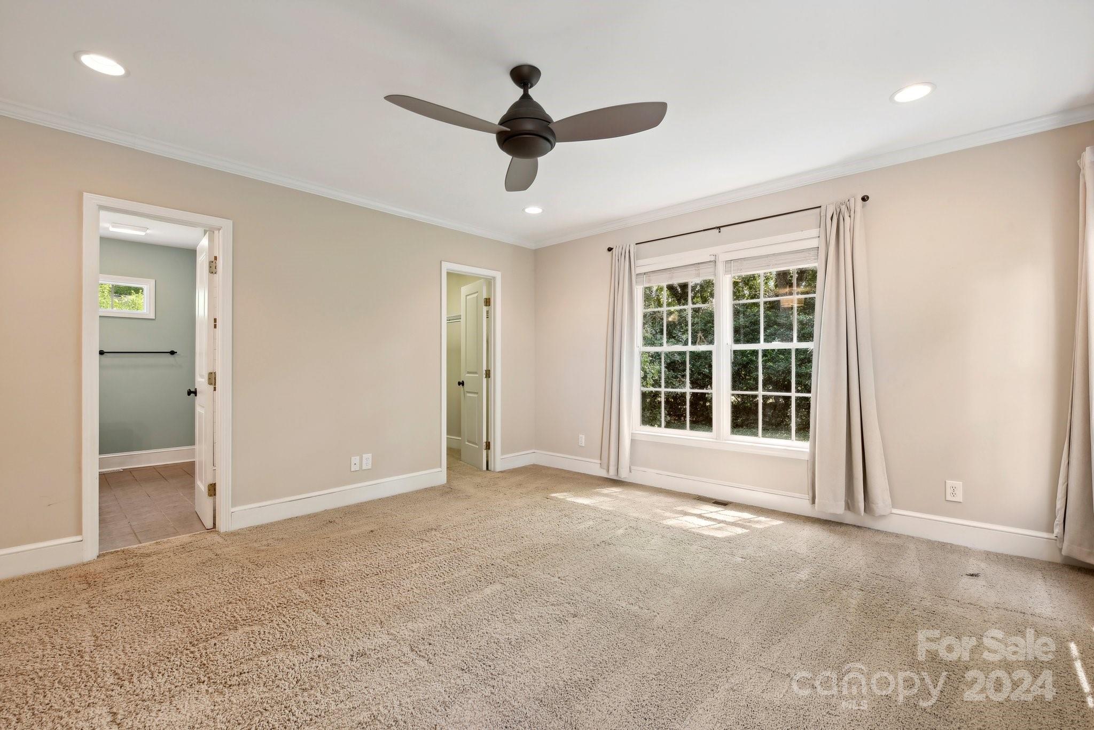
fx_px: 456
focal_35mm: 15
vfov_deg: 77.4
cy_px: 365
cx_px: 547
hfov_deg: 100.4
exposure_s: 1/10
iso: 200
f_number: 8
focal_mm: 15
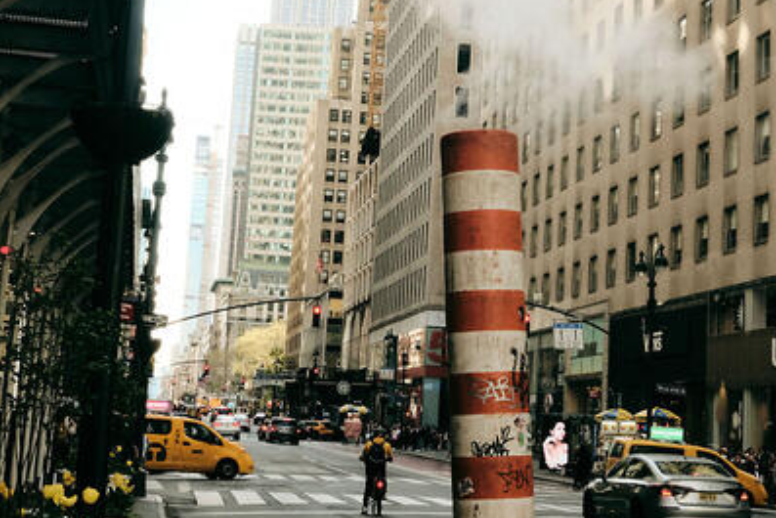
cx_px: 389
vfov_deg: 20.0
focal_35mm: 68
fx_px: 1466
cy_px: 172
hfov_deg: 29.6
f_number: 18
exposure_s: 1/100
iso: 2000
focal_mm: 30
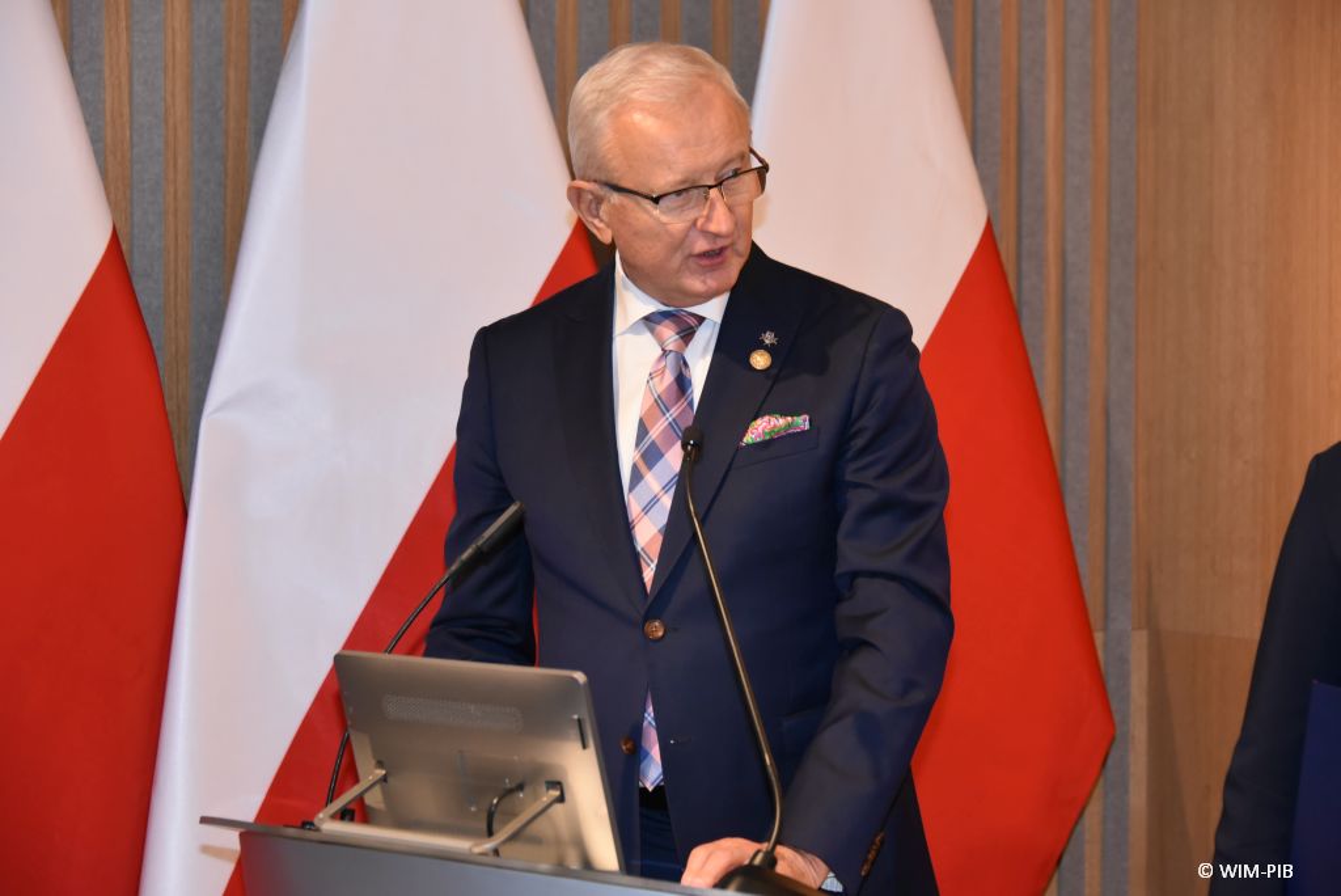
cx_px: 670
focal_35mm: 98
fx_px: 3652
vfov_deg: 14.0
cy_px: 448
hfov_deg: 20.8
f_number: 5.3
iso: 3200
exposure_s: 1/60
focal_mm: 98
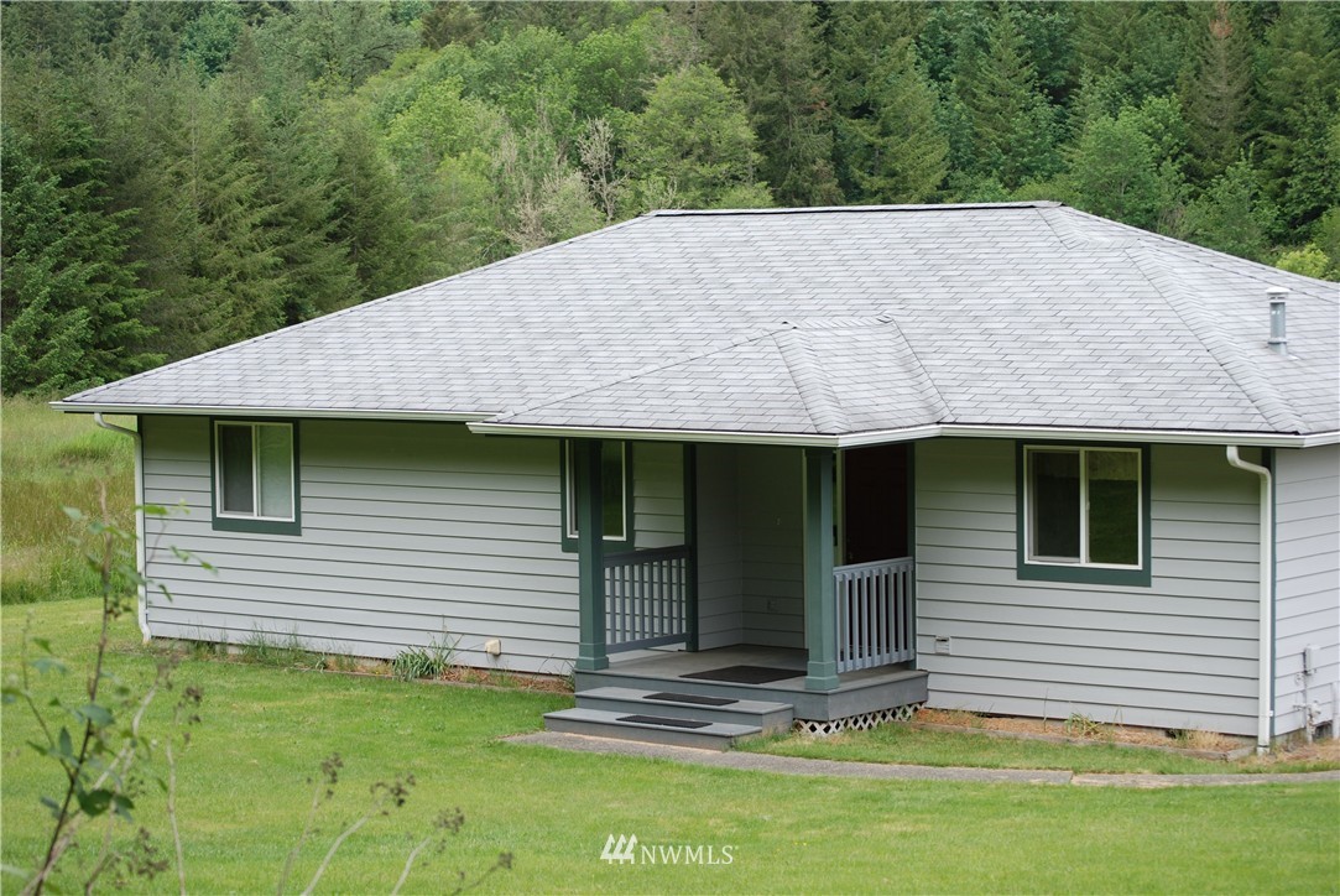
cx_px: 670
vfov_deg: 16.6
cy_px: 448
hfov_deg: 24.6
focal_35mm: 82
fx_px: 3073
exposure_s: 1/160
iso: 100
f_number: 6.3
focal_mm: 55
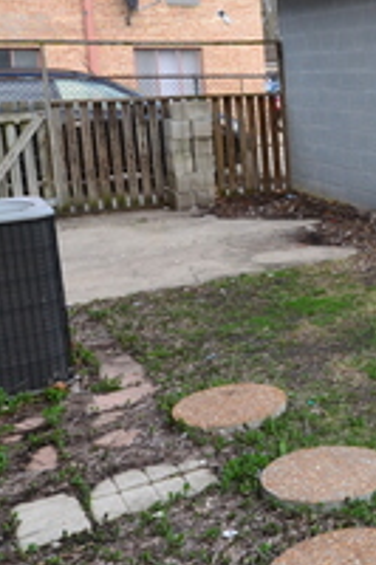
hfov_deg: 23.4
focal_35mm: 48
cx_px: 540
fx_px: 753
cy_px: 179
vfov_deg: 40.5
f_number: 9
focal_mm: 10
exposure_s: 1/160
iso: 400
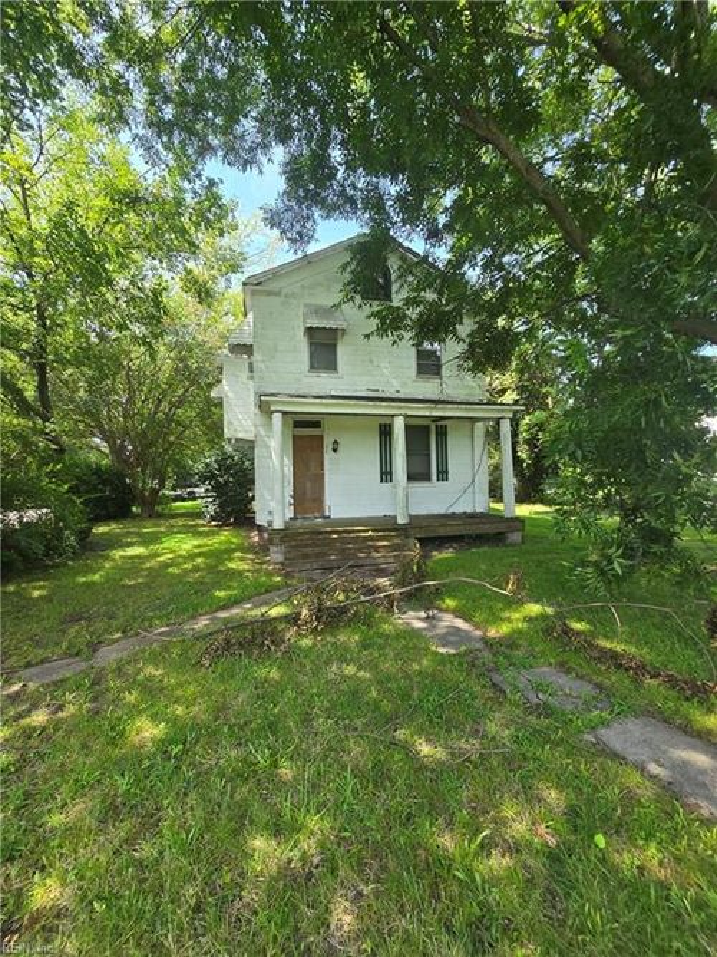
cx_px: 358
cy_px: 478
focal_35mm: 13
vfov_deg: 106.2
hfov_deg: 89.9
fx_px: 359
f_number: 2.2
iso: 50
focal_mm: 2.2
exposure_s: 1/369
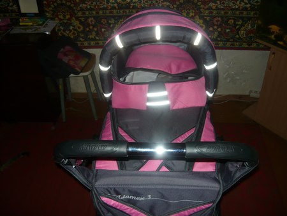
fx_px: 274
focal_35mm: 33
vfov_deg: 43.0
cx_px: 144
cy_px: 108
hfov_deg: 55.3
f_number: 2.8
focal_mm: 5.5
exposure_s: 1/30
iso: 100
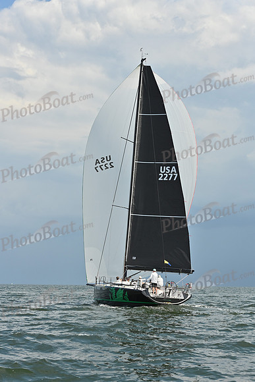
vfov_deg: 23.9
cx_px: 128
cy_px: 191
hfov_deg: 16.1
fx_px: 903
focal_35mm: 85
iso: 320
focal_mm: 85
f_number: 7.1
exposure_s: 1/1600
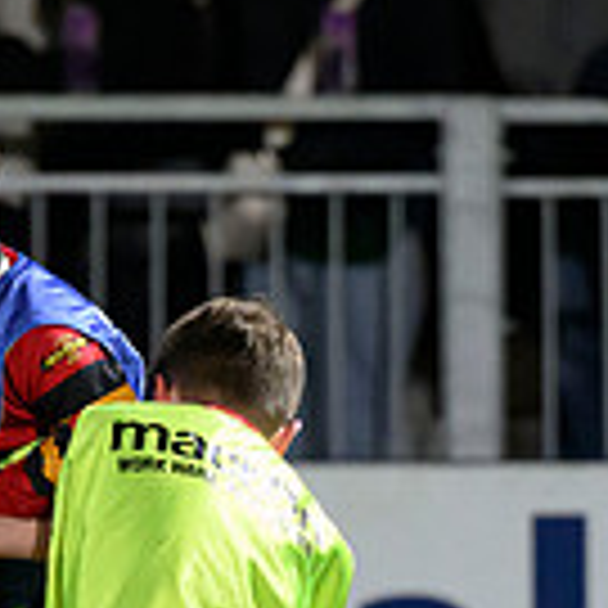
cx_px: 411
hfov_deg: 1.6
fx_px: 21203
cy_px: 1013
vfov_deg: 1.6
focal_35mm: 1067
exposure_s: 1/1000
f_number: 3.2
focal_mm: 200
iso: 6400
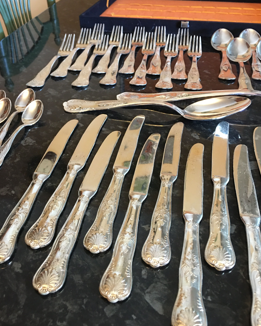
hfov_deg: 47.1
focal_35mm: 31
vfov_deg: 57.1
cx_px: 132
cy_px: 150
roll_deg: -0.1
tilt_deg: -37.4
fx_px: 299
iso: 100
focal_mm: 4.15
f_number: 2.2
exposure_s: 1/8
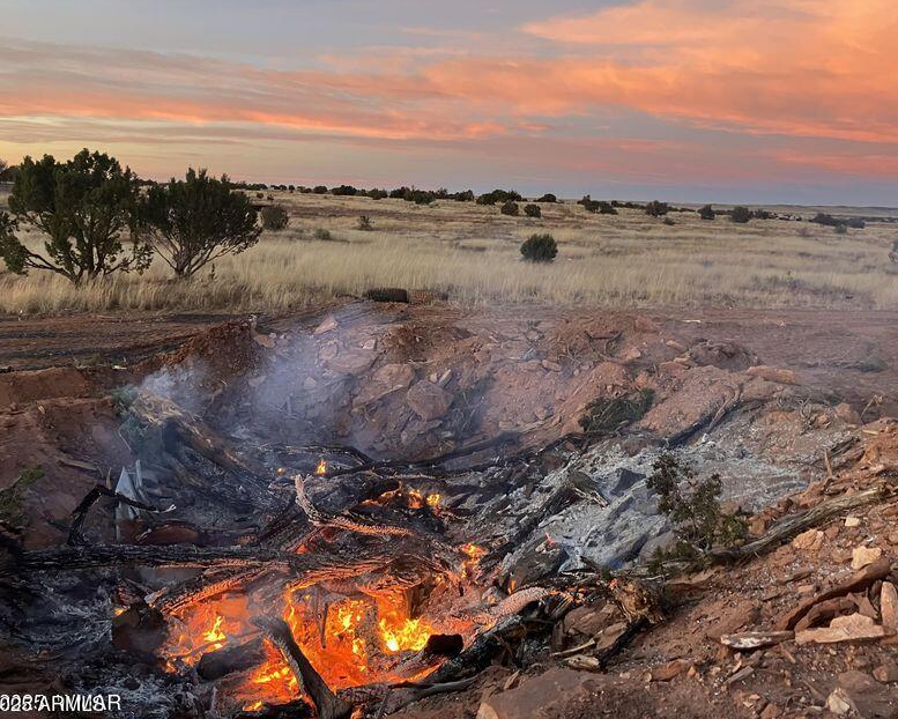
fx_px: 798
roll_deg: -1.4
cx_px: 474
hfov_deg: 58.7
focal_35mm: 30
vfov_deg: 48.5
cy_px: 366
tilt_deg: -11.7
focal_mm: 3.99
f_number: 1.8
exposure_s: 1/60
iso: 125
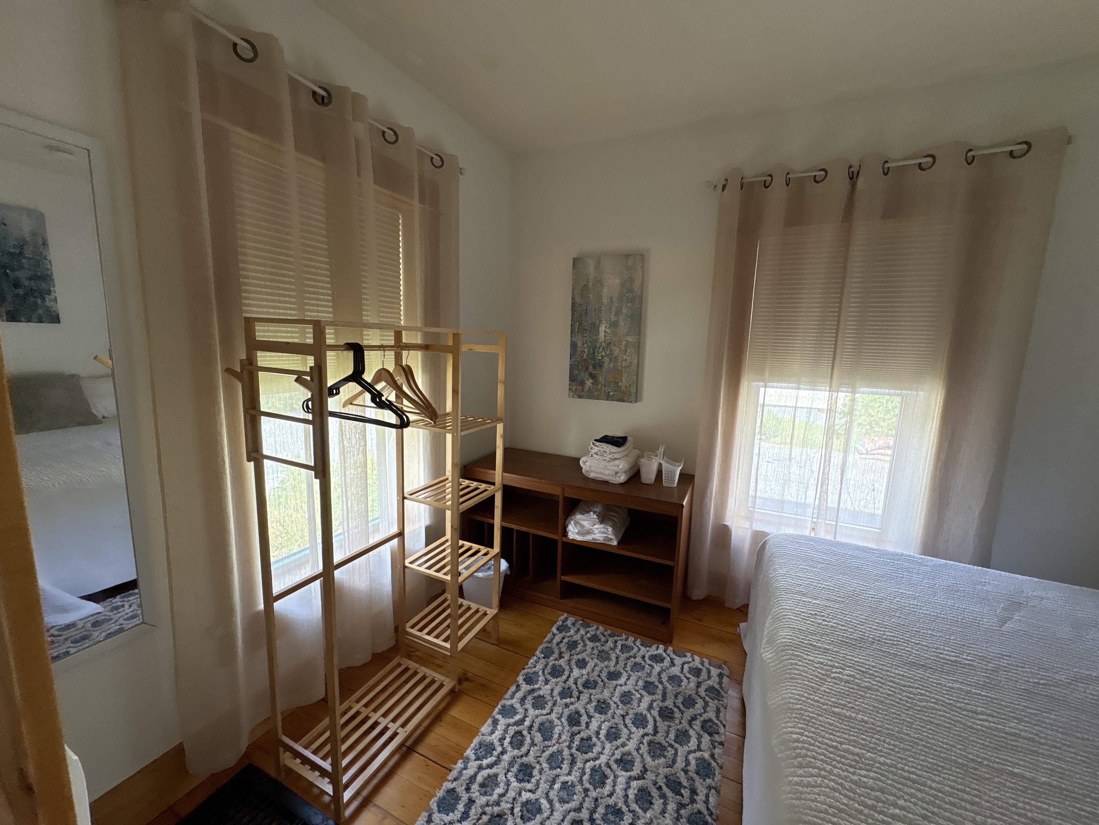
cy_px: 412
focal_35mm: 14
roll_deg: -1.2
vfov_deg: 85.7
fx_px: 444
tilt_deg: -8.8
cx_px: 550
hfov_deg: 102.1
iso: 250
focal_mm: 2.22
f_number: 2.2
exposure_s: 1/60
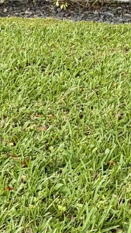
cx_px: 183
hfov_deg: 9.3
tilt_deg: -9.0
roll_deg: -1.4
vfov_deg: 16.5
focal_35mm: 128
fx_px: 791
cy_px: 19
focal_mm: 5.96
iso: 50
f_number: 1.6
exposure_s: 1/694
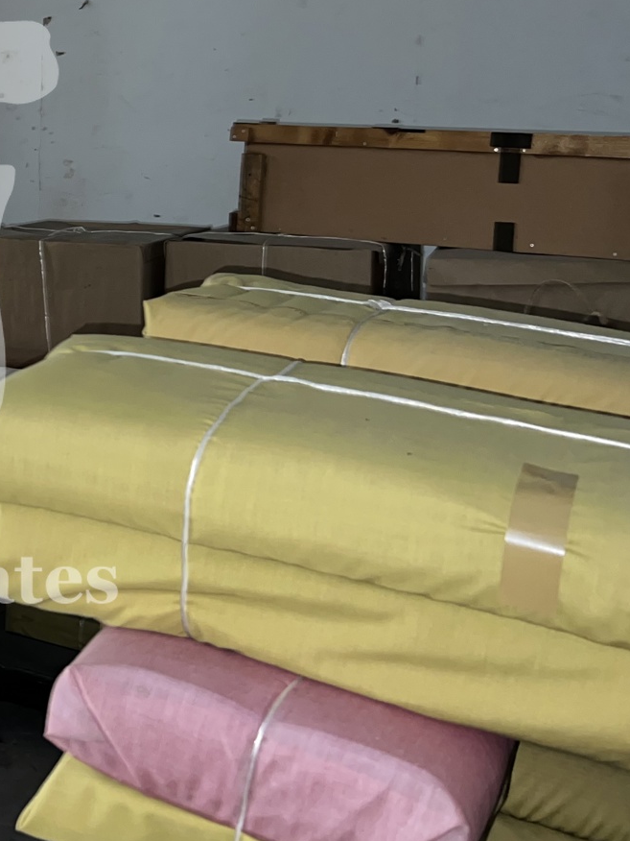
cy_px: 231
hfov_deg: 21.8
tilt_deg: -3.4
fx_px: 1383
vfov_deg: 33.2
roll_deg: +0.3
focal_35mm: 57
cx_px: -287
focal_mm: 5.7
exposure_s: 1/4
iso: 80
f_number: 1.5
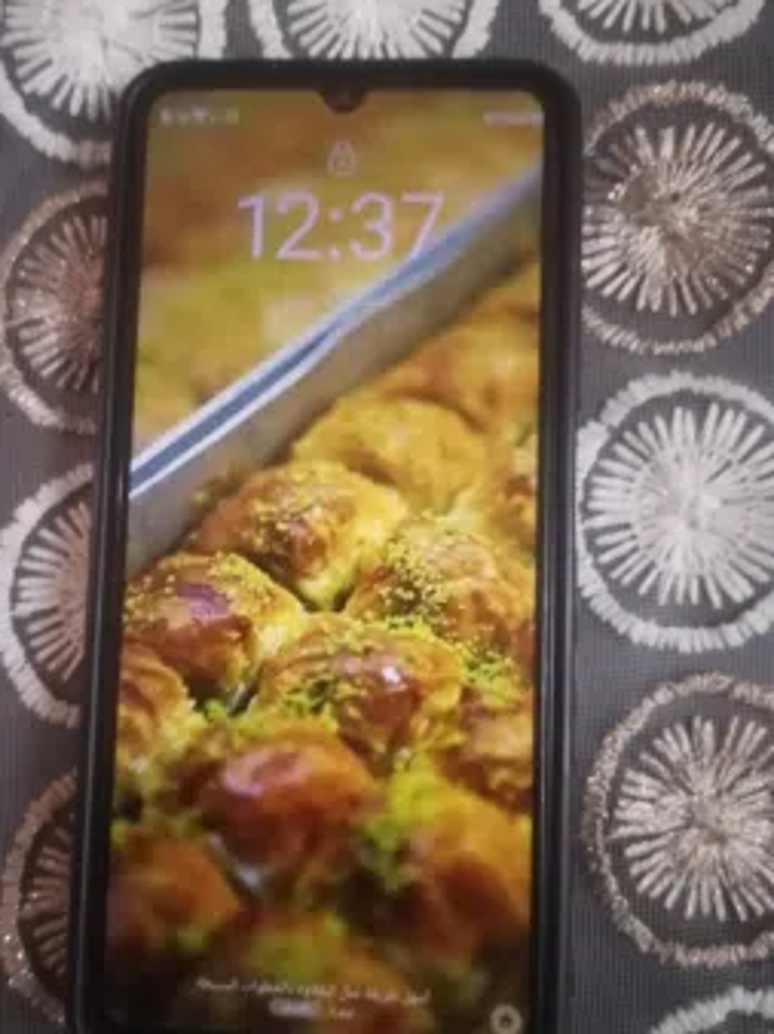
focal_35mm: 32
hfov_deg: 43.9
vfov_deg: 56.8
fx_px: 955
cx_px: 318
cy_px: 532
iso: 2000
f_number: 1.8
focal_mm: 5.3
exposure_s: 1/20
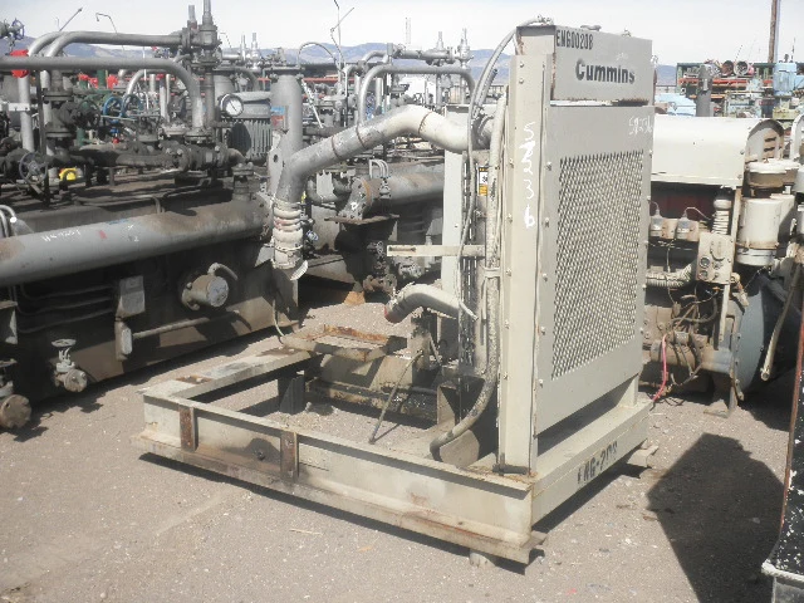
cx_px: 402
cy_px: 302
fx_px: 1022
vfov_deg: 32.9
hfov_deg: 42.9
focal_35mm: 44
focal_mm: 7.9
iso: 64
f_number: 9.6
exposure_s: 1/80
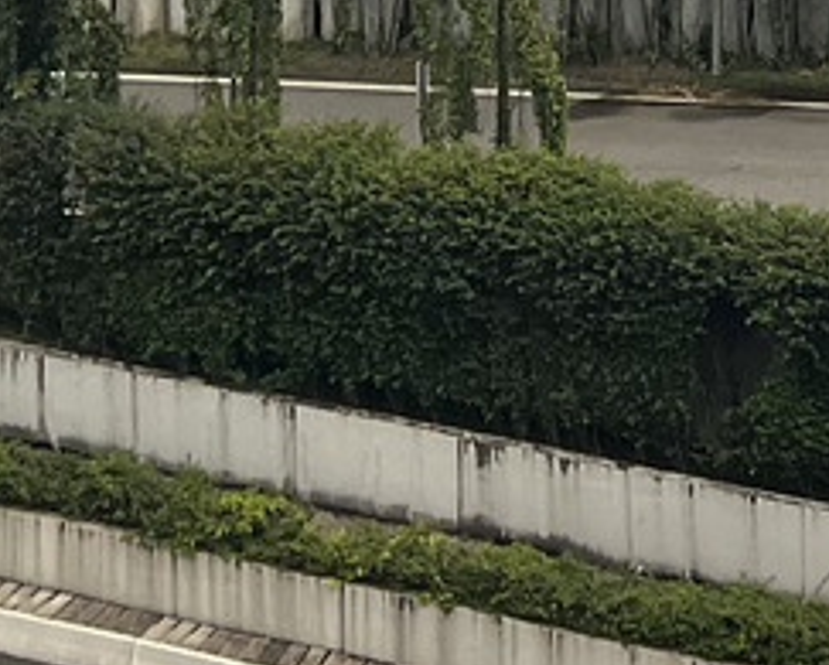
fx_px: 4102
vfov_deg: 8.1
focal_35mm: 167
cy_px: -1214
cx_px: 594
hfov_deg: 11.5
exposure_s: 1/120
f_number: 1.5
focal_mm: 5.7
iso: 100
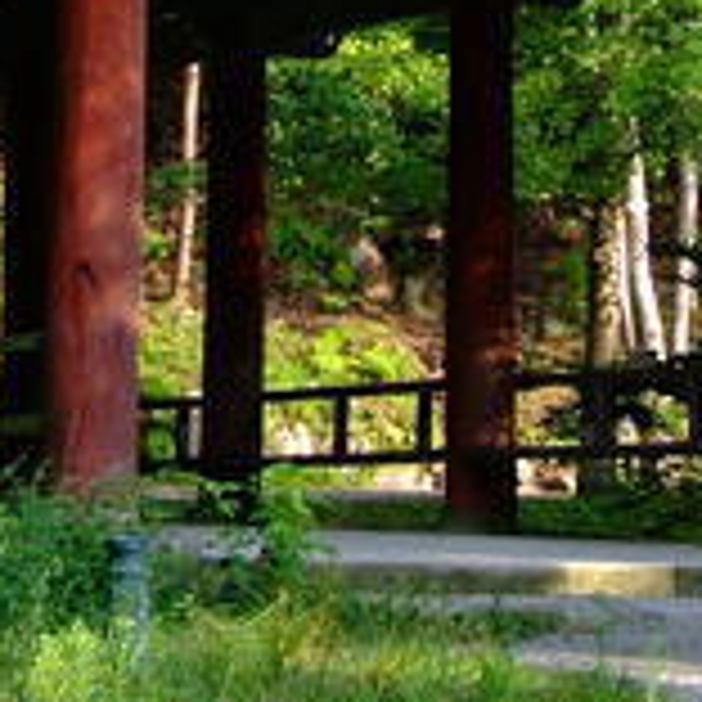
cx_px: 511
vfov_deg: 8.9
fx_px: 4474
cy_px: 58
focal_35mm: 195
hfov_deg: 9.0
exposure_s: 1/500
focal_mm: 34
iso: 400
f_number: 4
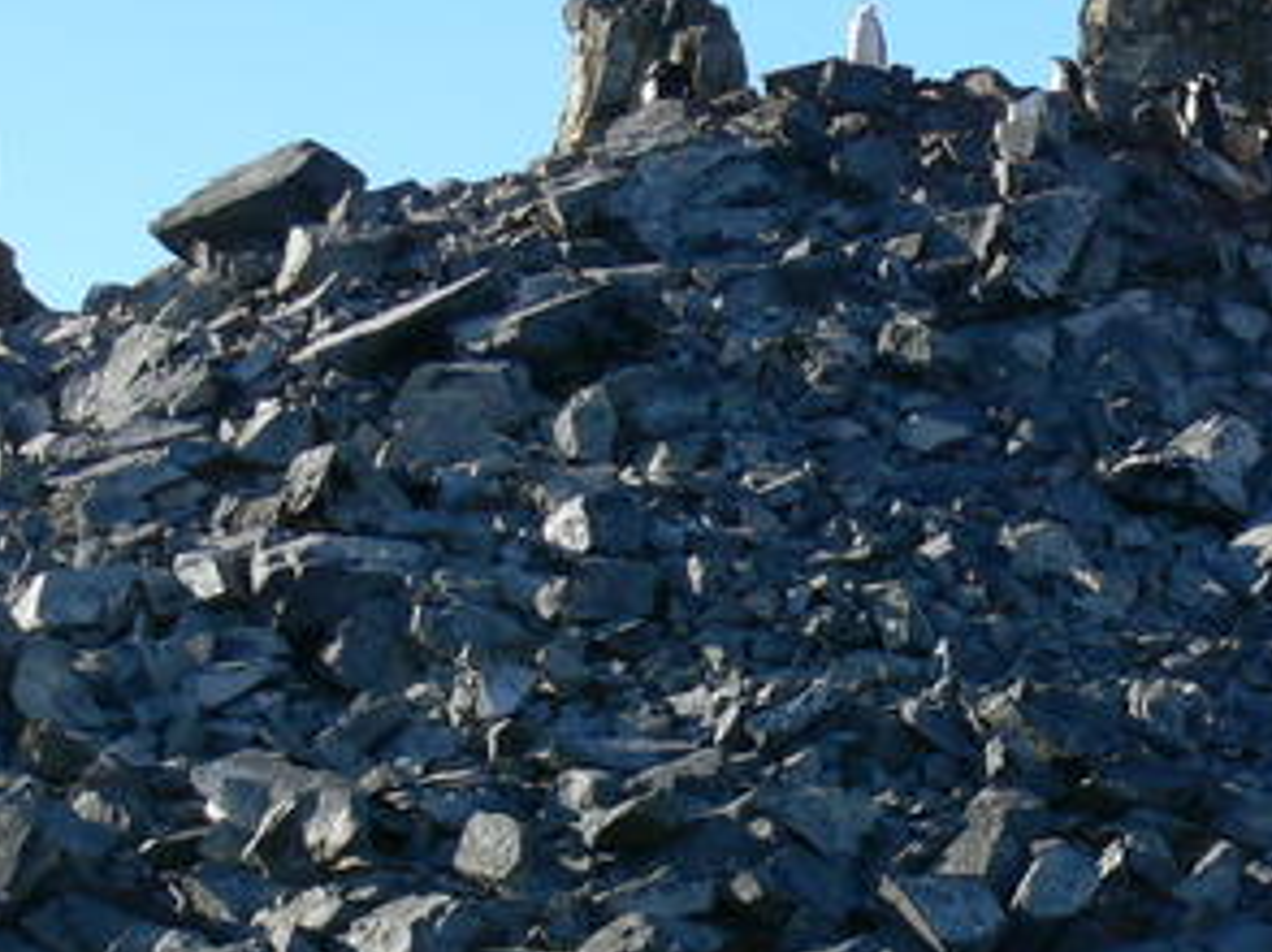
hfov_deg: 11.1
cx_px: 1242
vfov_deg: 8.4
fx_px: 6499
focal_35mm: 177
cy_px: 839
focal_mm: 12.1
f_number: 5.6
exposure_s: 1/250
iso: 80
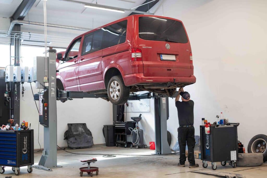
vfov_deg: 27.0
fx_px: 371
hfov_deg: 39.6
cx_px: 134
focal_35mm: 50
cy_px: 89
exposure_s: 1/200
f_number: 3.2
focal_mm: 50
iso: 400
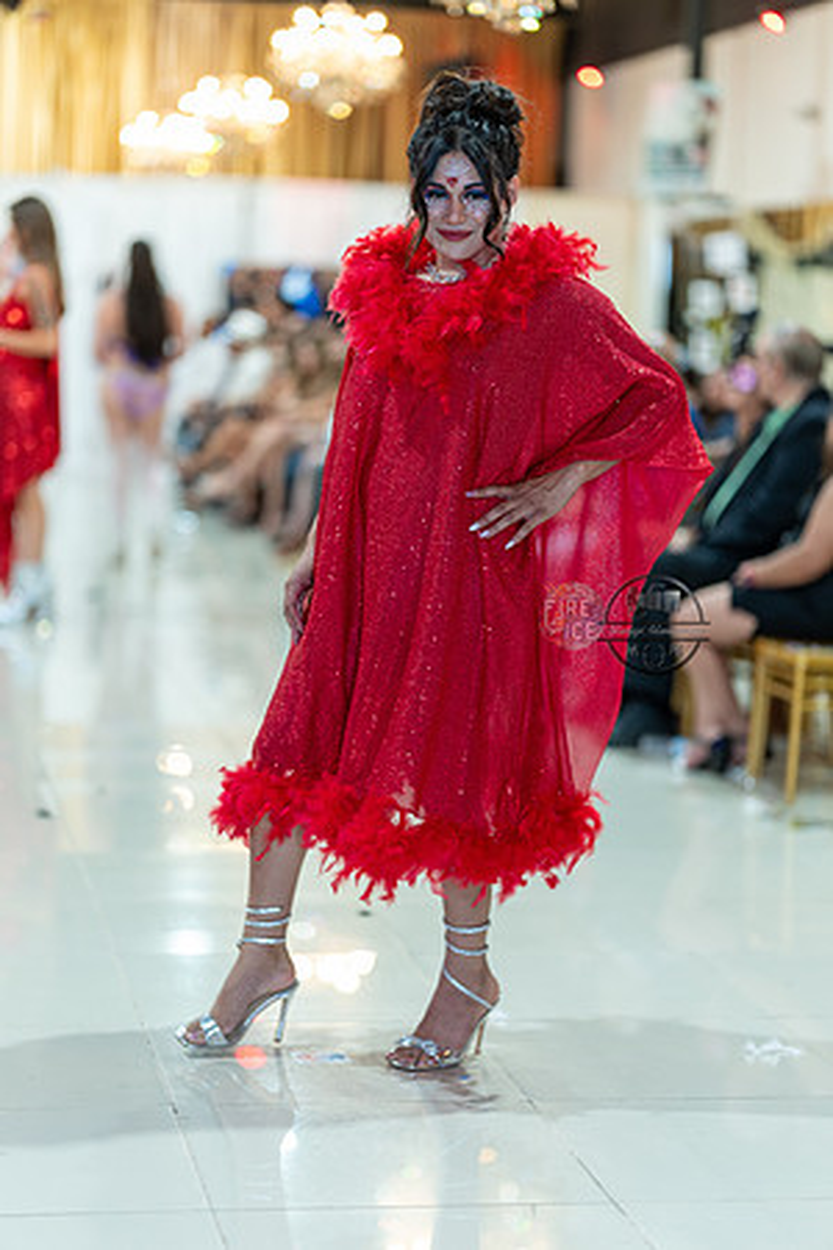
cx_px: 416
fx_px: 2950
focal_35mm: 85
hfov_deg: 16.1
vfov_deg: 23.9
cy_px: 625
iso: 400
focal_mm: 85
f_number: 1.4
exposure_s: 1/160
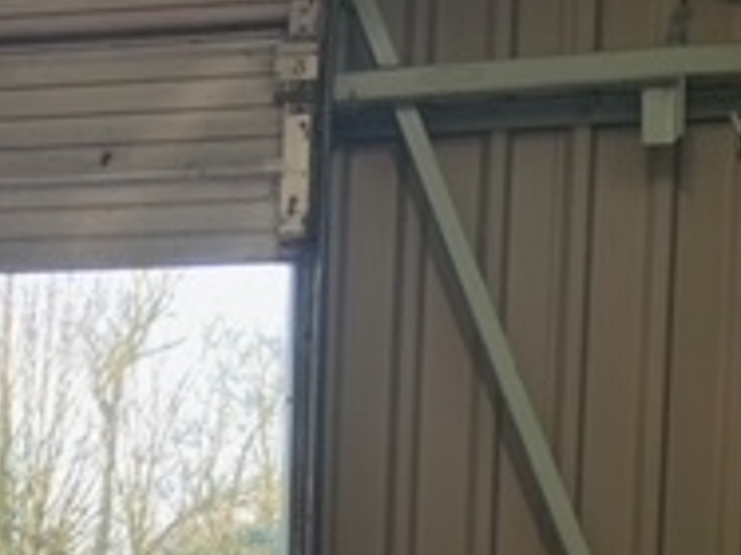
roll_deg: +0.2
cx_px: -238
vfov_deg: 15.6
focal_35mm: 89
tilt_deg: -2.7
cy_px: 761
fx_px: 1904
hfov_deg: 20.1
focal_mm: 4.25
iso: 64
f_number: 1.8
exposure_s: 1/100
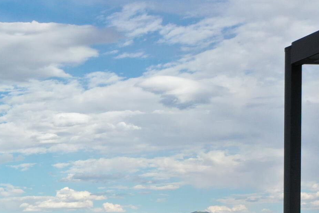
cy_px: 261
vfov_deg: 14.5
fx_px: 806
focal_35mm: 91
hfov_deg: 20.3
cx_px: -110
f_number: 2.8
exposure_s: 1/1600
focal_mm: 10.26
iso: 100
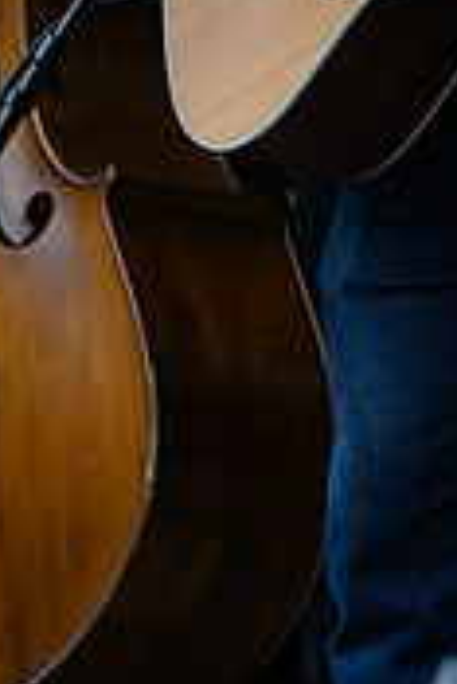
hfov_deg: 2.7
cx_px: 402
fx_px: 9767
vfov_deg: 4.0
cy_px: -176
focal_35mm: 514
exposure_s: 1/500
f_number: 8
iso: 800
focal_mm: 200
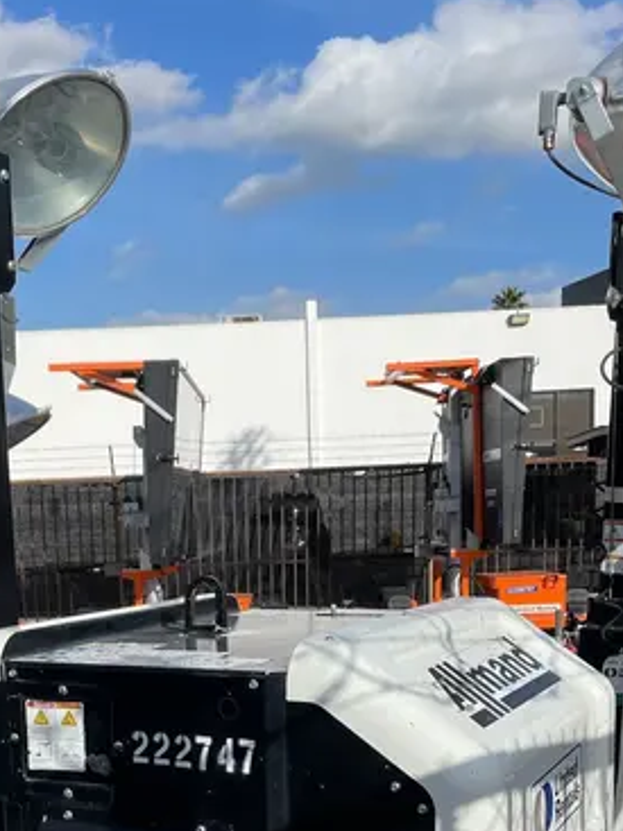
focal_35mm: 52
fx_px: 1249
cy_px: 708
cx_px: 195
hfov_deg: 27.8
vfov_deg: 35.2
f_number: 1.6
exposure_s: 1/6494
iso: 50
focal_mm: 4.2
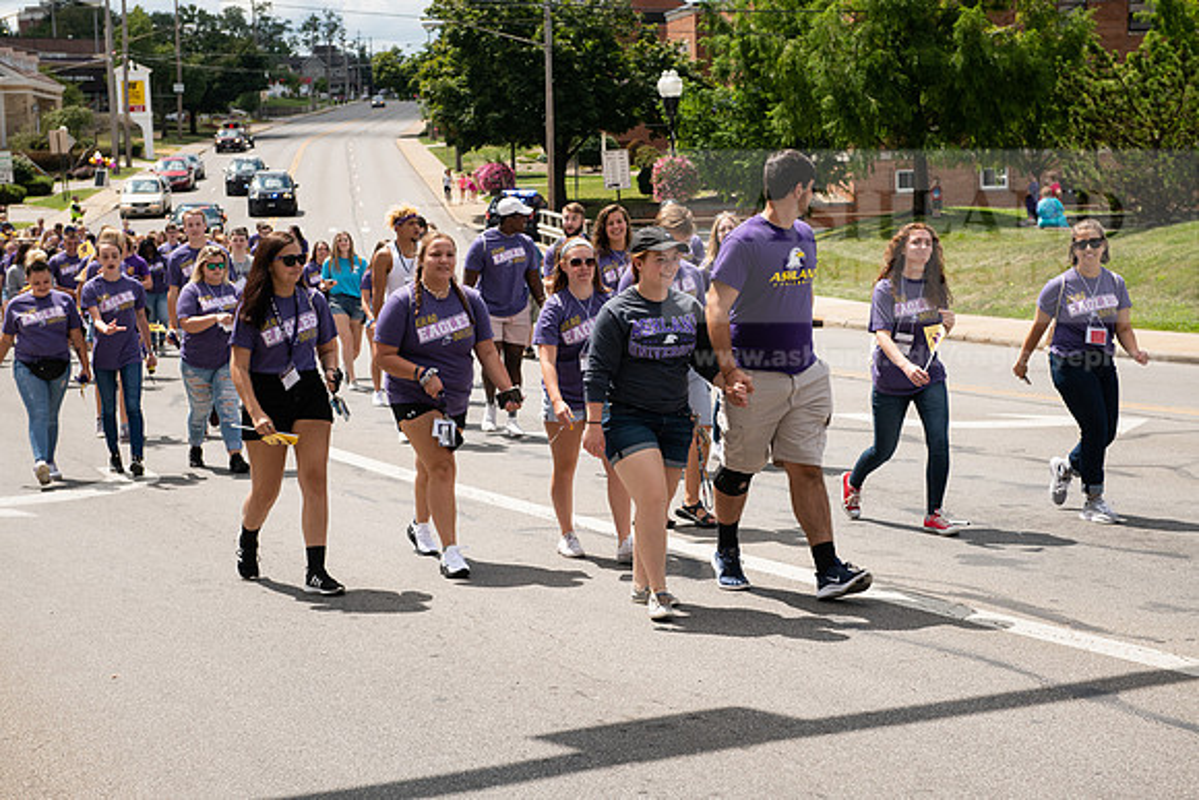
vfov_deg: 21.9
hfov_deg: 32.4
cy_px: 400
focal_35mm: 62
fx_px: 2065
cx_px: 600
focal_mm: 62
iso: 250
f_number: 6.3
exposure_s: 1/800
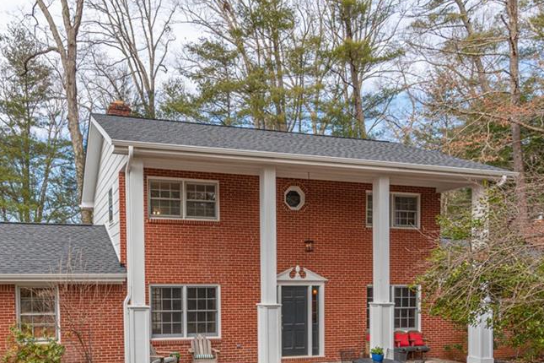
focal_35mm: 27
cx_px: 197
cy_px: 265
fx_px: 408
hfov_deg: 66.1
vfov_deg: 46.5
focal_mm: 17
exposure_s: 1/400
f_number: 7.1
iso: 320
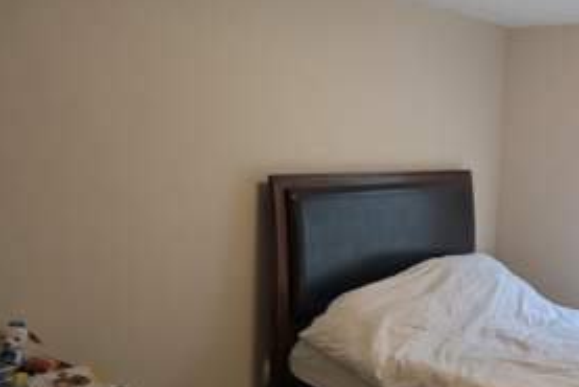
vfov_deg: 29.9
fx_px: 724
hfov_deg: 41.7
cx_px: 462
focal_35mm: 45
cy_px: 201
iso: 51
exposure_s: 1/120
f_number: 1.89
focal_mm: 5.43
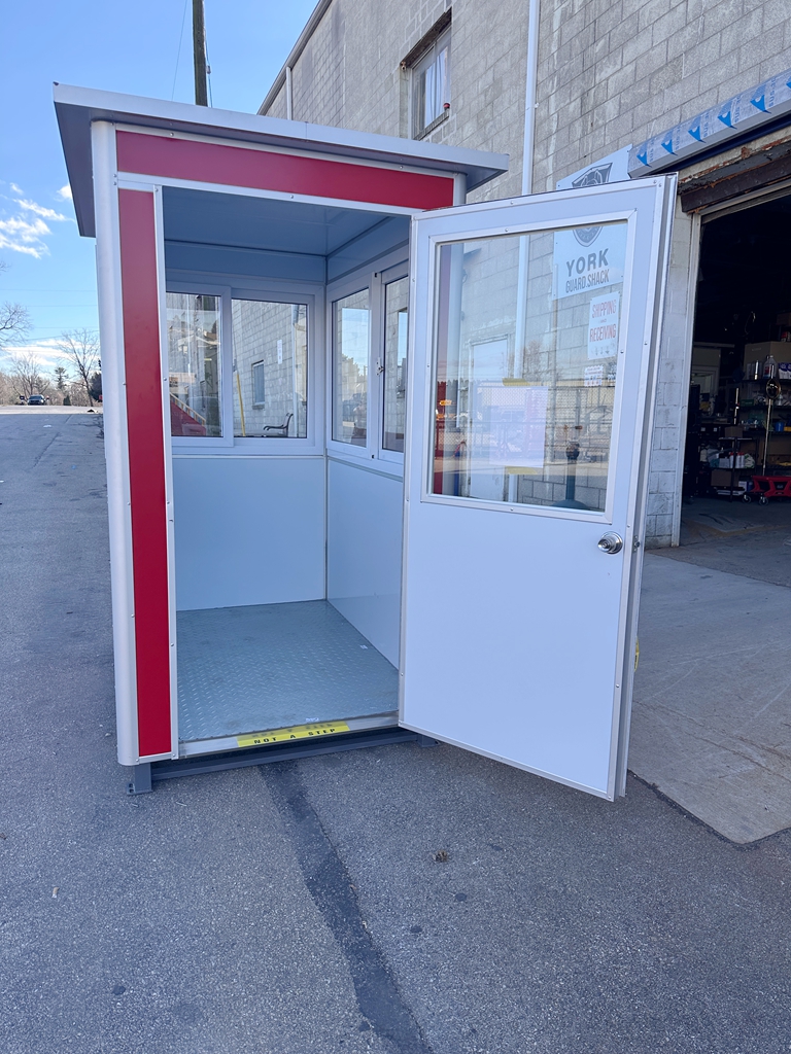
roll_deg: -1.1
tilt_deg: -6.8
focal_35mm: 24
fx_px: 731
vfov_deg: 71.6
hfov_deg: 56.8
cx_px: 396
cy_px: 527
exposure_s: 1/1157
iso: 80
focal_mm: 6.86
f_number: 1.78
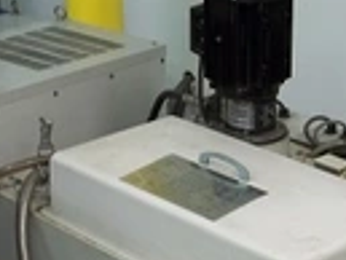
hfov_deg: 19.2
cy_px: 137
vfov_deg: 14.5
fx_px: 1020
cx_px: 215
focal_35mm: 102
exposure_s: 1/15
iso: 160
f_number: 3.3
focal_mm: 5.9
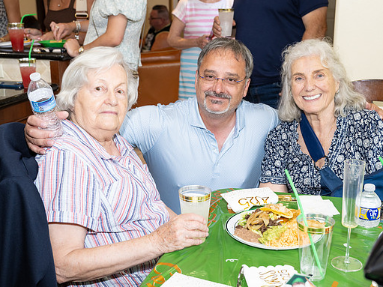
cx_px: 198
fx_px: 531
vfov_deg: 30.3
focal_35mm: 48
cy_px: 144
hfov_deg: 39.7
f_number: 5.6
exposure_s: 1/80
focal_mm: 44
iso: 800
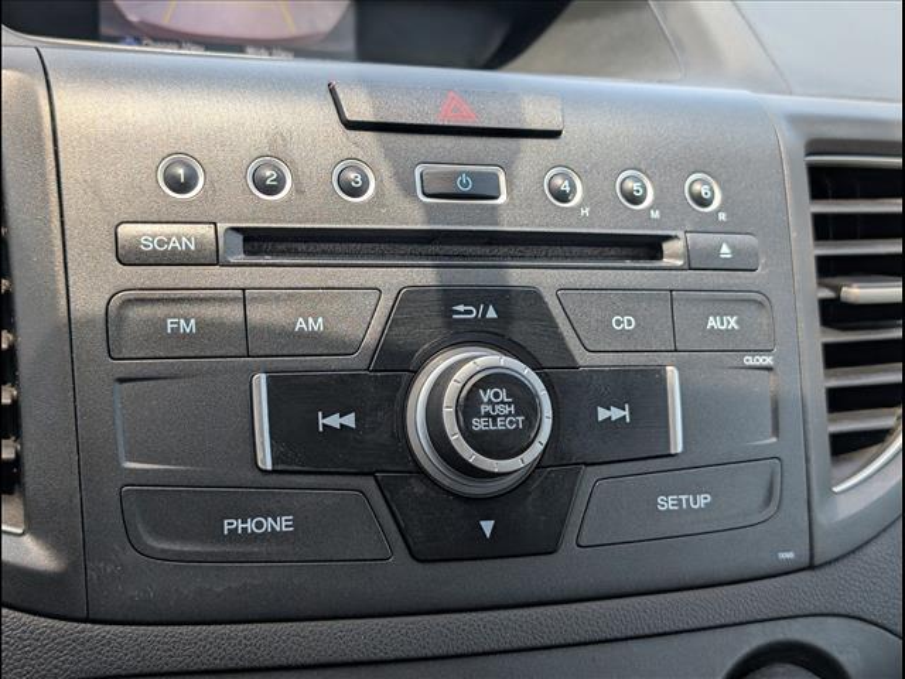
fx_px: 1281
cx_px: 452
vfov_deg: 29.7
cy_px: 340
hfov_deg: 38.9
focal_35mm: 49
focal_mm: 6.9
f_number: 1.68
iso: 28
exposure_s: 1/263
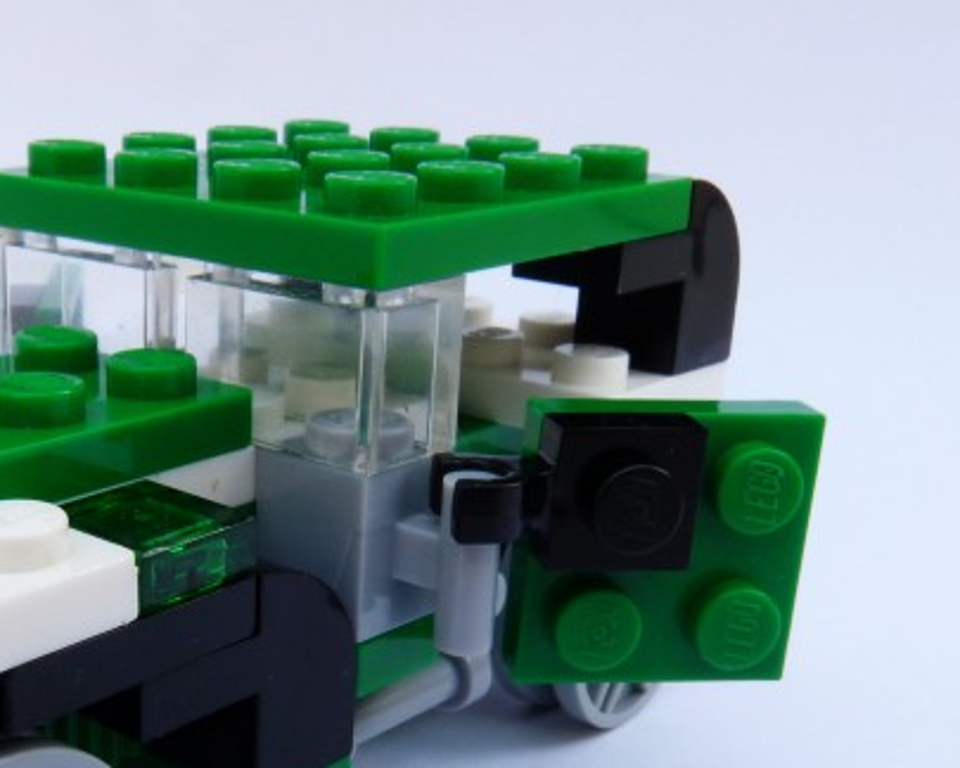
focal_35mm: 52
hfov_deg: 35.0
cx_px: 216
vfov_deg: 28.6
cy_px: 588
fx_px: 1477
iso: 100
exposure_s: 1/30
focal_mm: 4.8
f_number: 8
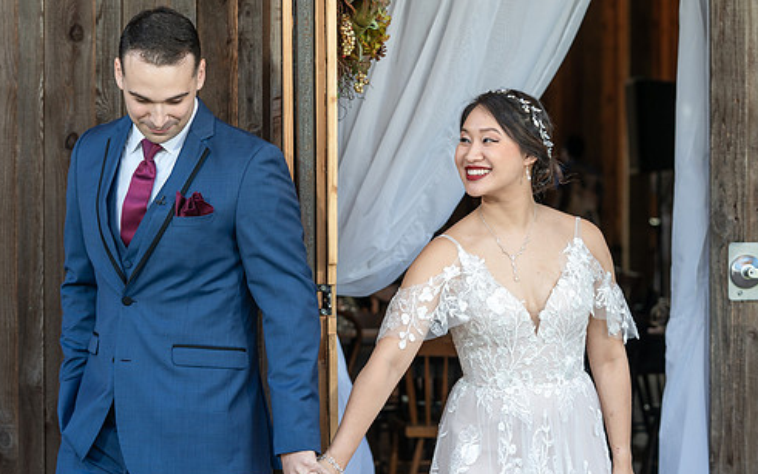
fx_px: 2438
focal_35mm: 118
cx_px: 391
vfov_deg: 11.1
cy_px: 256
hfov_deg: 17.7
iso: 250
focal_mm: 85
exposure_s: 1/200
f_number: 4
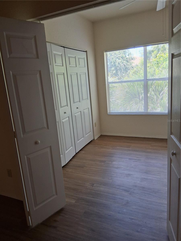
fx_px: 181
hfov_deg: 53.1
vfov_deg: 67.3
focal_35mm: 26
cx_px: 90
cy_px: 120
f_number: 1.8
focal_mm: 3.98
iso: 100
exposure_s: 1/120
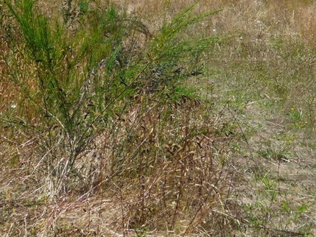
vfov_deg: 7.7
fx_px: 1744
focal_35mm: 191
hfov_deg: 10.3
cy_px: -1
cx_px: 96
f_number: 4.4
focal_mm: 13.52
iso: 100
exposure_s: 1/500
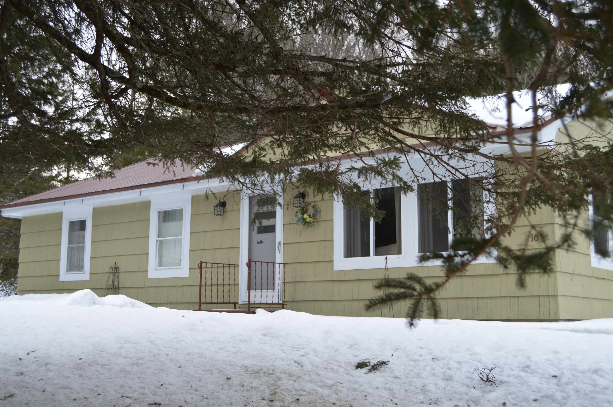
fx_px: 791
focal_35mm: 46
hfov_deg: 42.4
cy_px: 204
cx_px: 306
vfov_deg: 28.9
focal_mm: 31
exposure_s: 1/125
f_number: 5.6
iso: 160
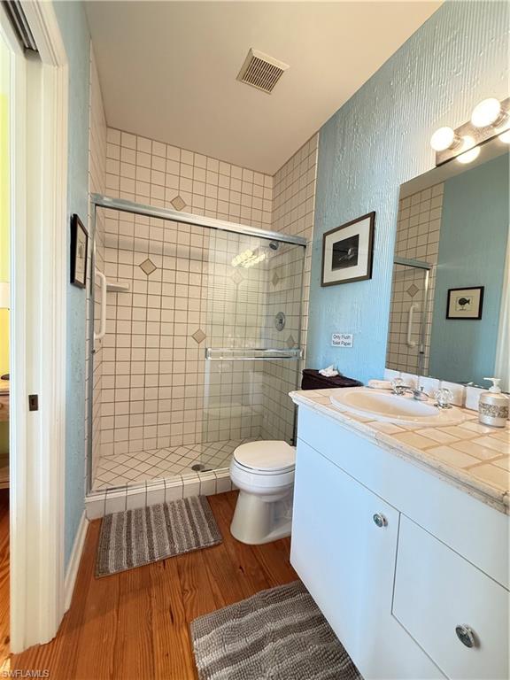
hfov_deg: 85.7
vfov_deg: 102.1
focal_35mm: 14
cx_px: 255
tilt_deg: -3.2
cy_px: 340
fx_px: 275
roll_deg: -3.8
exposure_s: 1/60
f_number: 2.2
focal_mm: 2.22
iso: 500
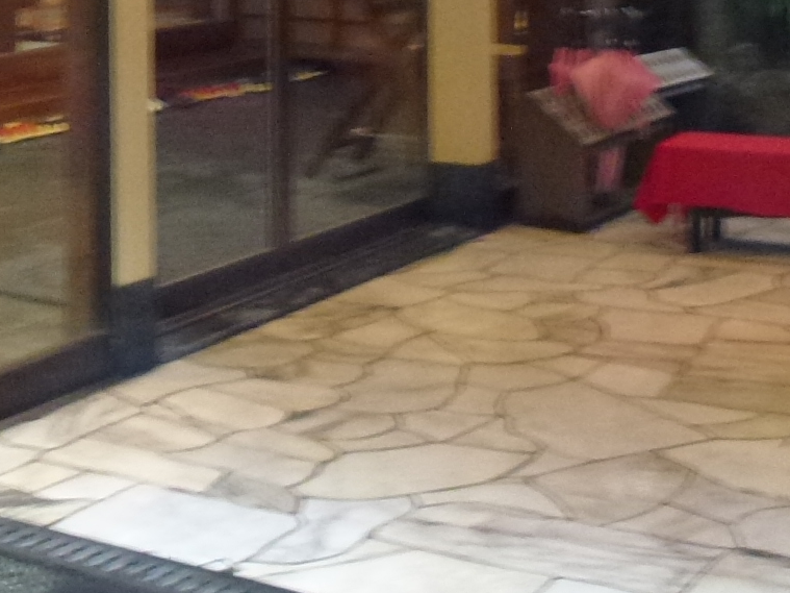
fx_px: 1848
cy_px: -109
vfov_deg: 17.4
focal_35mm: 81
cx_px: 290
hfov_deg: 24.1
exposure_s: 1/13
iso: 400
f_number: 3.3
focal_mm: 4.3
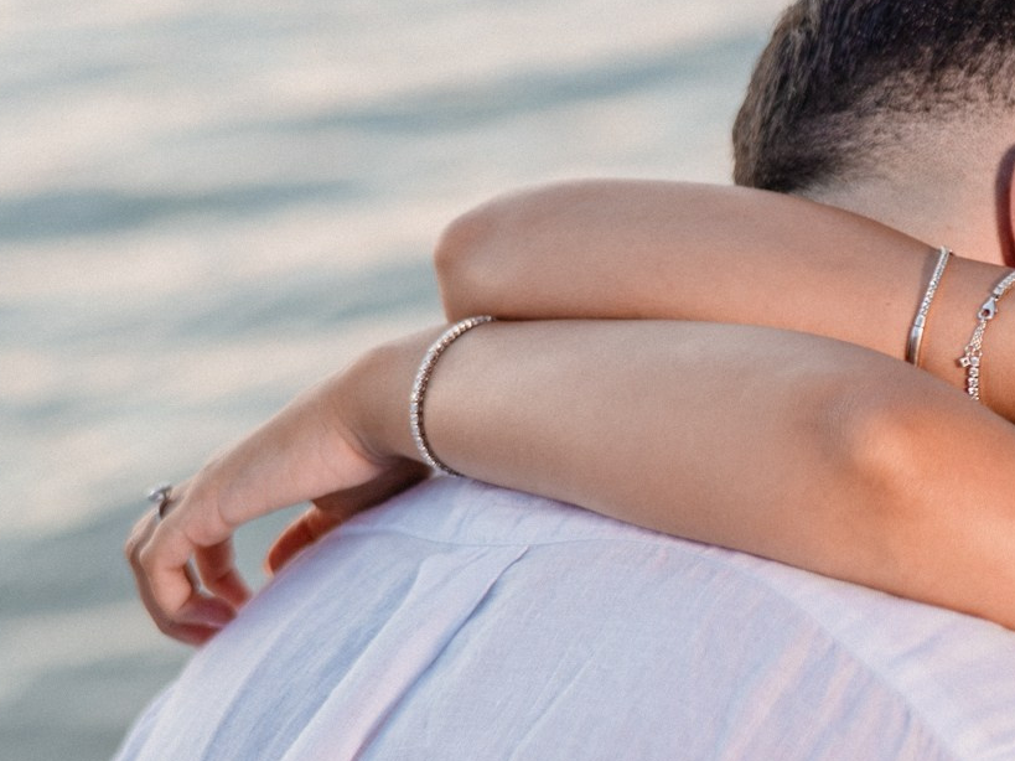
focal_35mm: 135
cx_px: 851
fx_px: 3958
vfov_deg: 11.0
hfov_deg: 14.5
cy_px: 438
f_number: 2.2
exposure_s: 1/400
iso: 400
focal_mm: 50
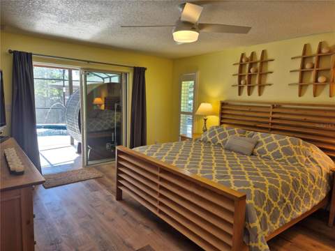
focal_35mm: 23
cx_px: 168
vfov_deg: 58.9
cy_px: 126
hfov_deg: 73.9
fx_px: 223
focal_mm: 5.4
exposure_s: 1/120
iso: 40
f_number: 1.8
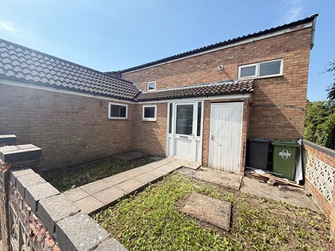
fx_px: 135
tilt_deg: -1.7
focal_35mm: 14
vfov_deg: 85.7
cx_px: 168
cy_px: 126
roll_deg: -1.3
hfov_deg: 102.1
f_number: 2.2
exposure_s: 1/701
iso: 40
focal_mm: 2.22
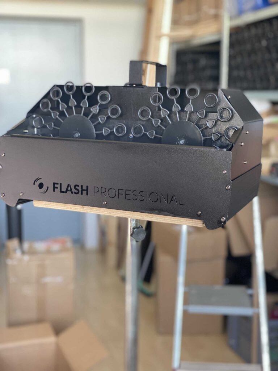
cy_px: 186
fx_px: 557
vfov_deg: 36.8
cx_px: 139
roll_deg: -0.4
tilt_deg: -8.7
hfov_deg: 28.0
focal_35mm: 52
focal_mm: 6
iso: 250
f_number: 2
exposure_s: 1/119
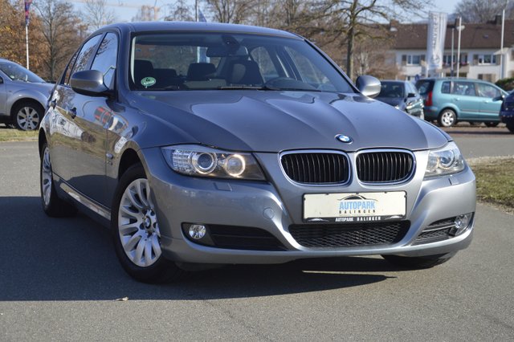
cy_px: 171
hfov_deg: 28.1
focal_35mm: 72
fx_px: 1027
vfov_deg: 18.9
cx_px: 257
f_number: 5
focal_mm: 48
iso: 400
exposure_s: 1/1250
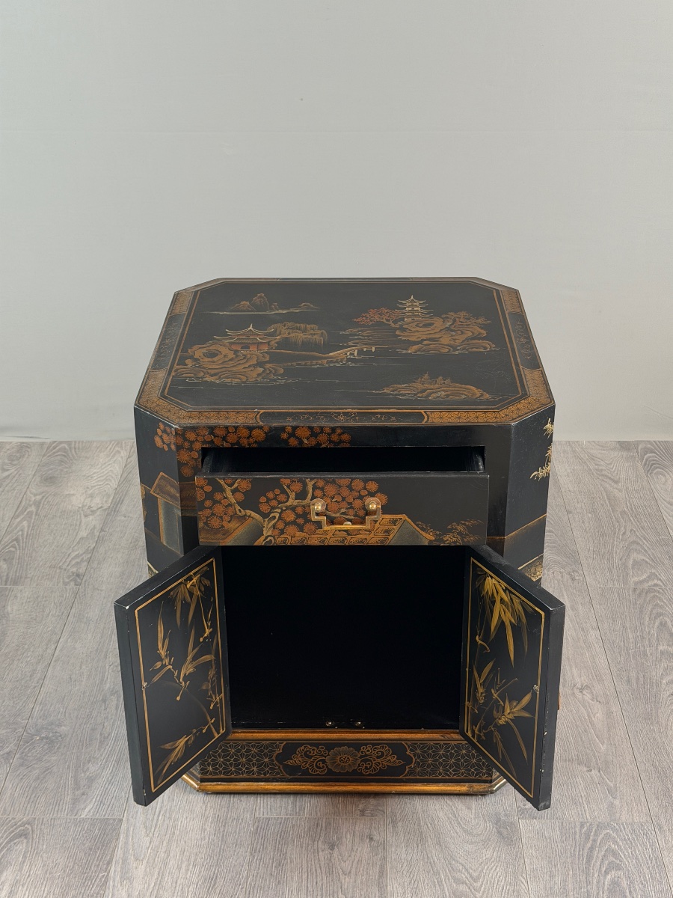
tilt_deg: -27.4
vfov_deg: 39.7
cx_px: 336
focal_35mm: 48
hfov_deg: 30.3
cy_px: 449
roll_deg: -0.1
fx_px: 1244
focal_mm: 6.76
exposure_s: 1/50
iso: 125
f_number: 1.78
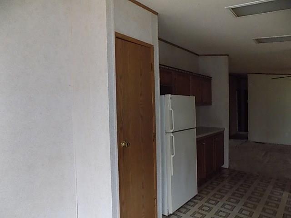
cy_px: 109
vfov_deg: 58.9
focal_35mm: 23
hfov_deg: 73.9
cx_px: 146
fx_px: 193
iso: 800
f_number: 3.1
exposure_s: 1/800
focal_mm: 4
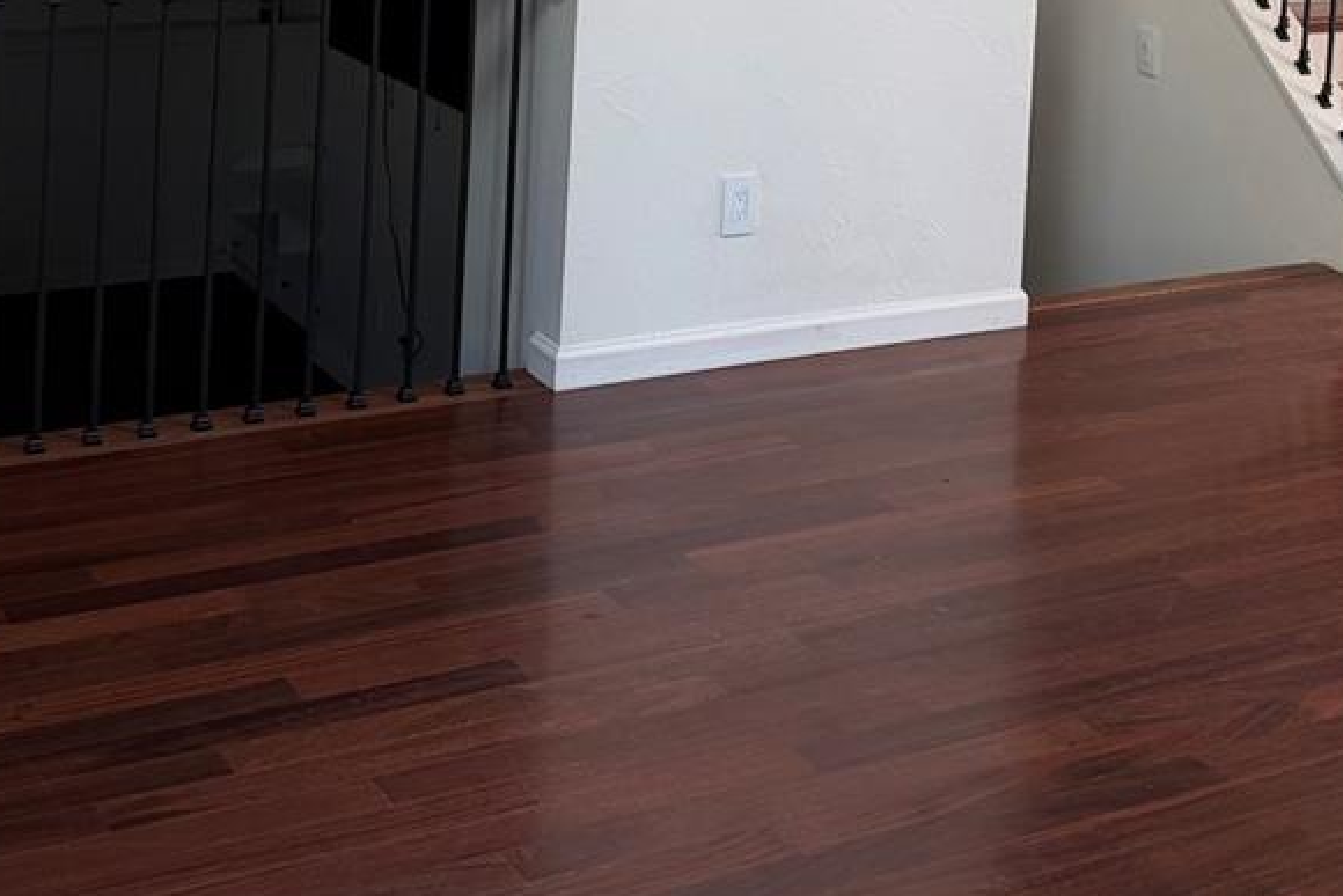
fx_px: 2313
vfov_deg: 20.3
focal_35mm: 62
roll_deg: -2.5
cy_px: -234
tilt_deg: -1.9
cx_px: 857
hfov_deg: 32.2
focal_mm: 6.76
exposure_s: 1/121
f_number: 1.78
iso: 125
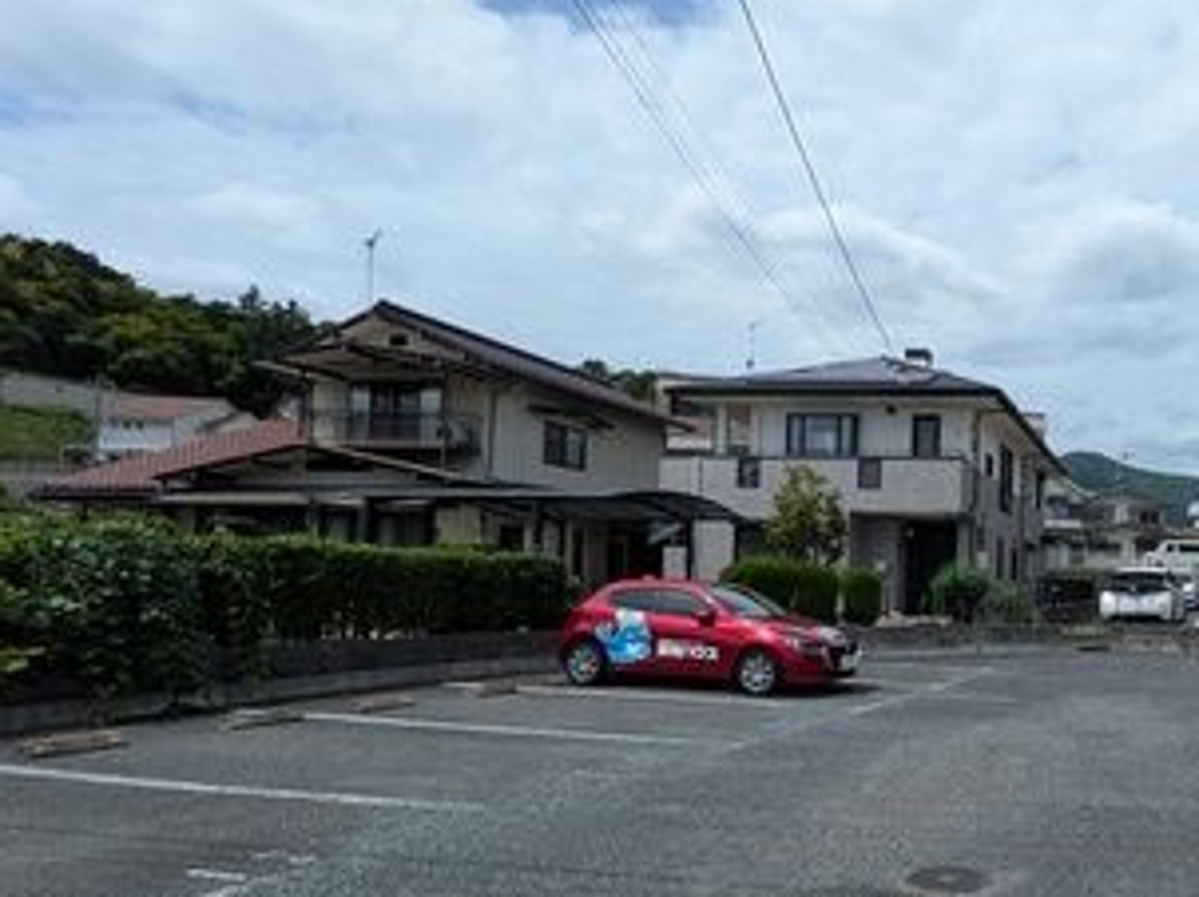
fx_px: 900
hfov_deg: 56.9
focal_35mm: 26
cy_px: 552
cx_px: 1104
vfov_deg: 52.5
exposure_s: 1/2747
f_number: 2.2
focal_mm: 1.85
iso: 59
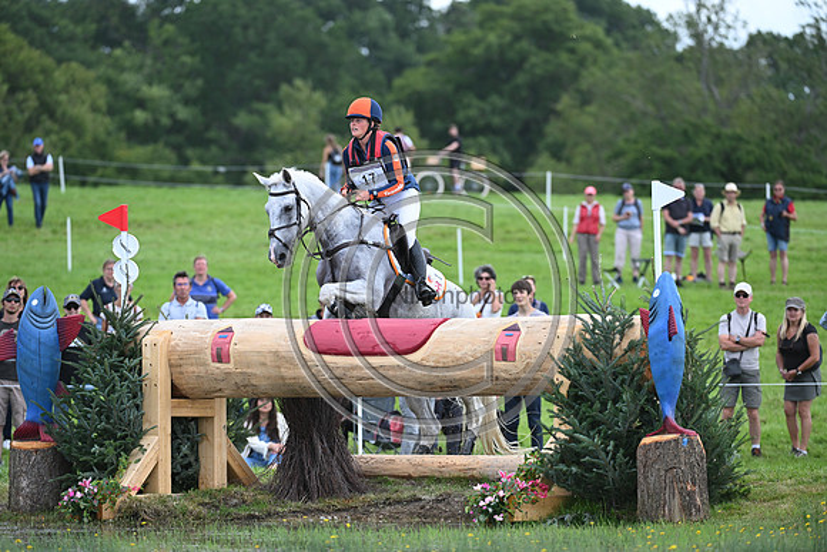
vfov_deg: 4.7
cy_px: 276
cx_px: 414
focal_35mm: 290
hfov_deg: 7.1
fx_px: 6663
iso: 800
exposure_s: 1/1600
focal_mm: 290
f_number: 5
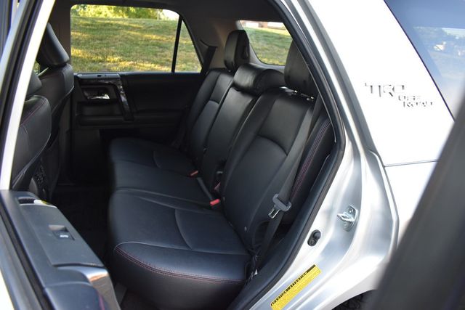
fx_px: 349
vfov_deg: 48.0
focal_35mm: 27
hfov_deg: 67.4
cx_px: 232
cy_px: 155
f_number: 3.5
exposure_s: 1/160
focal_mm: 18
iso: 800
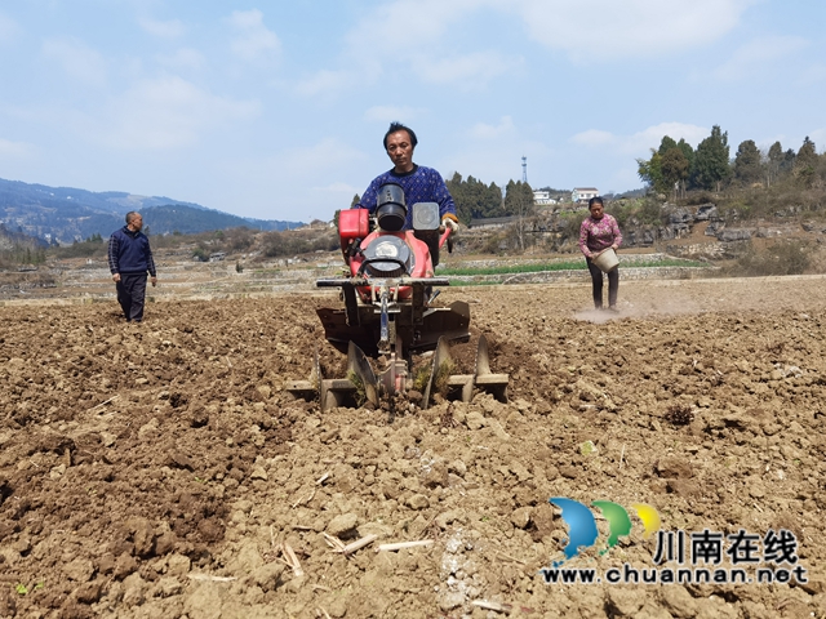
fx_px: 644
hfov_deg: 65.3
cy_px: 310
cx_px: 413
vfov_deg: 51.4
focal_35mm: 27
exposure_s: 1/3610
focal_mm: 6.71
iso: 50
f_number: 1.9
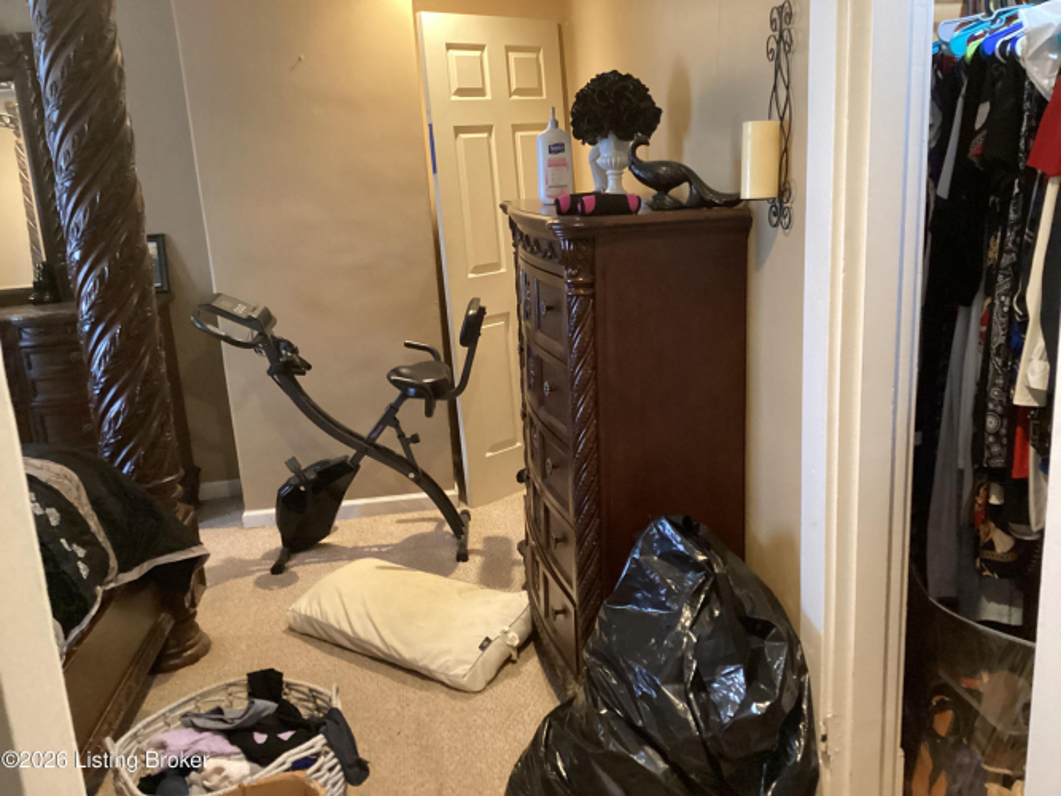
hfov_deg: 58.4
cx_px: 530
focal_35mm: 31
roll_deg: +3.4
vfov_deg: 45.4
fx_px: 950
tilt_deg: -12.3
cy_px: 398
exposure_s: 1/30
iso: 640
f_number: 2.4
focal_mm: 3.3
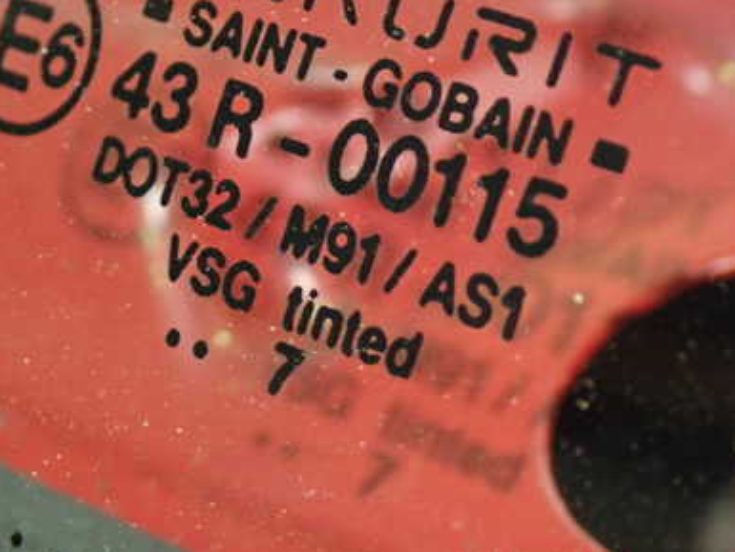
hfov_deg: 16.4
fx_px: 2549
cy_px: 168
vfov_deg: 12.3
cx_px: 325
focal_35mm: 120
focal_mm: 13.65
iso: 800
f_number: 4.1
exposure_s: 1/20
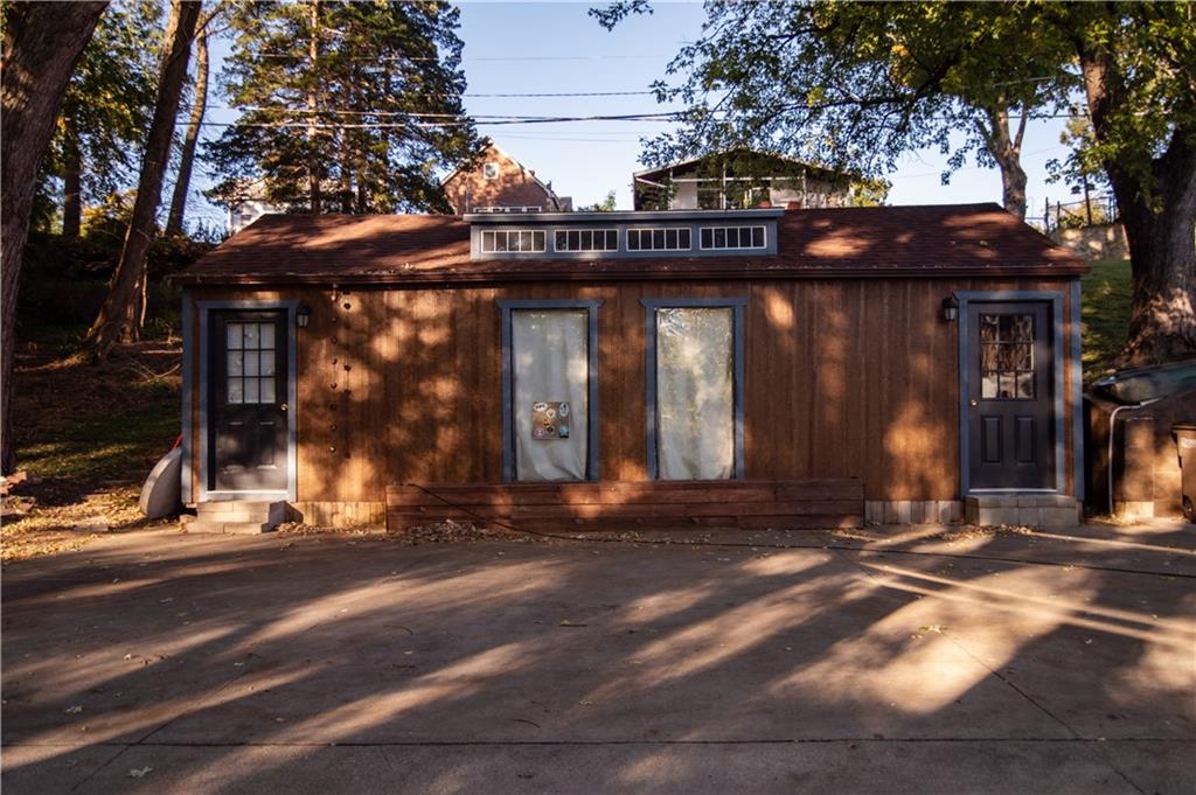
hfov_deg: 65.5
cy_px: 398
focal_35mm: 28
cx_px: 598
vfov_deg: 46.3
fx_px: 929
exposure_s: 1/1600
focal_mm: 28
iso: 100
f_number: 2.8
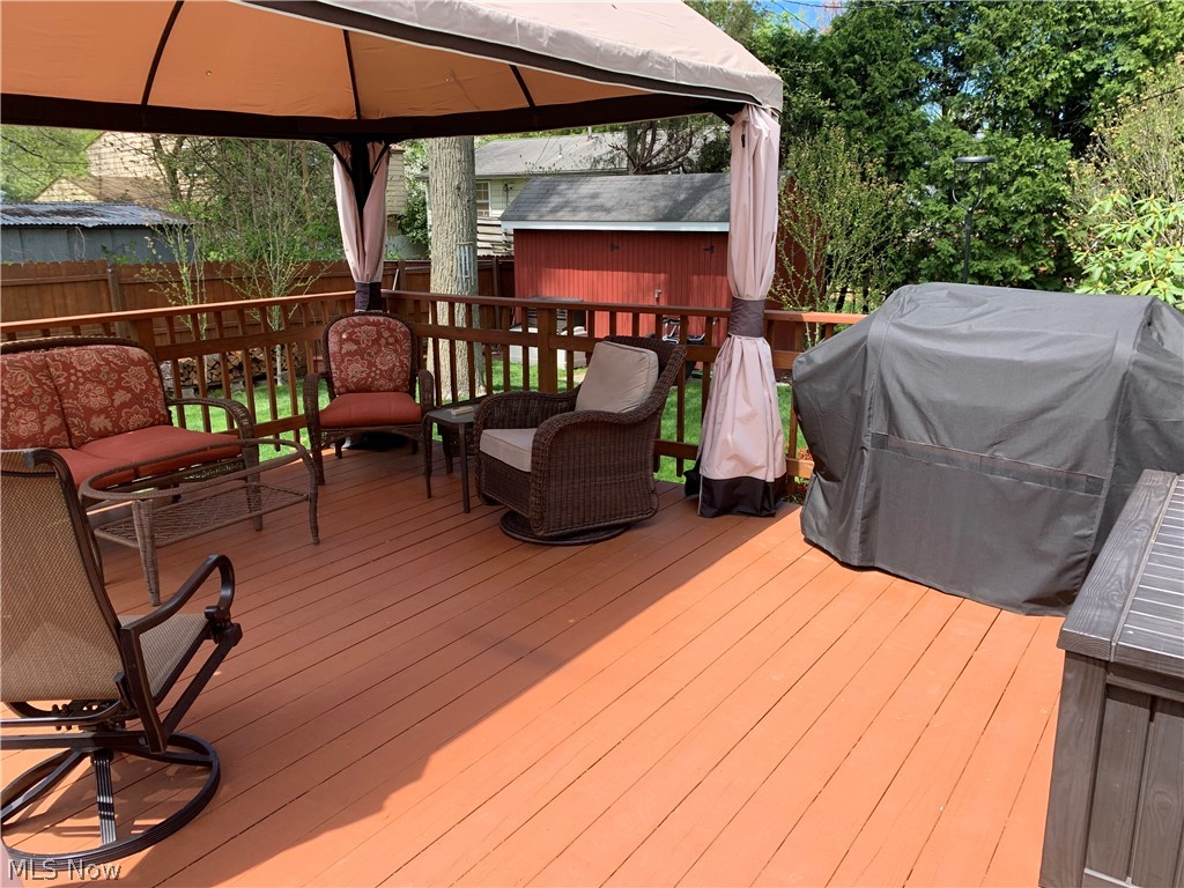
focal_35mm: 26
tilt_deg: -11.3
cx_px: 592
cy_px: 444
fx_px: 889
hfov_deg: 67.3
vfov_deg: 53.1
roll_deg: +0.3
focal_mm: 4.25
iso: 25
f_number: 1.8
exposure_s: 1/673
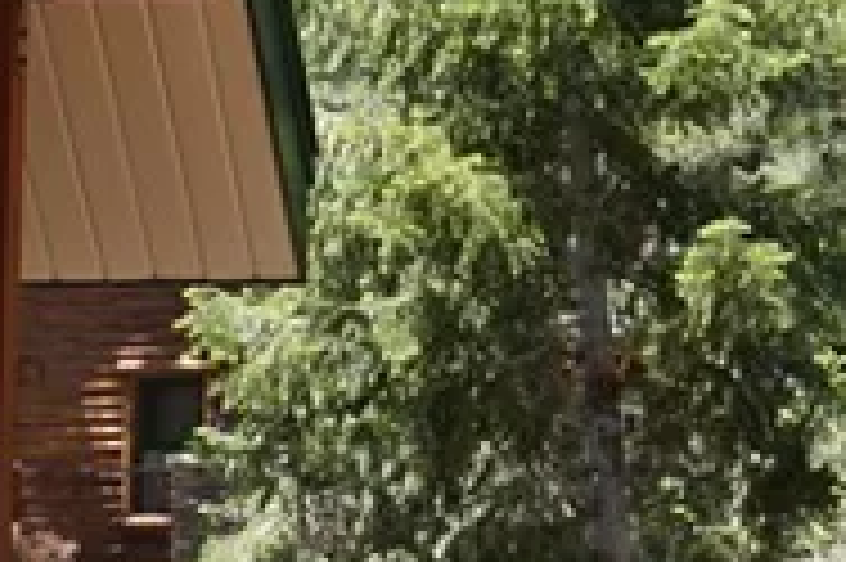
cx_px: 608
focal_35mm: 131
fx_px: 3076
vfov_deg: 10.4
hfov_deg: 15.6
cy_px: 321
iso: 100
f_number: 5.6
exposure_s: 1/160
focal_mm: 16
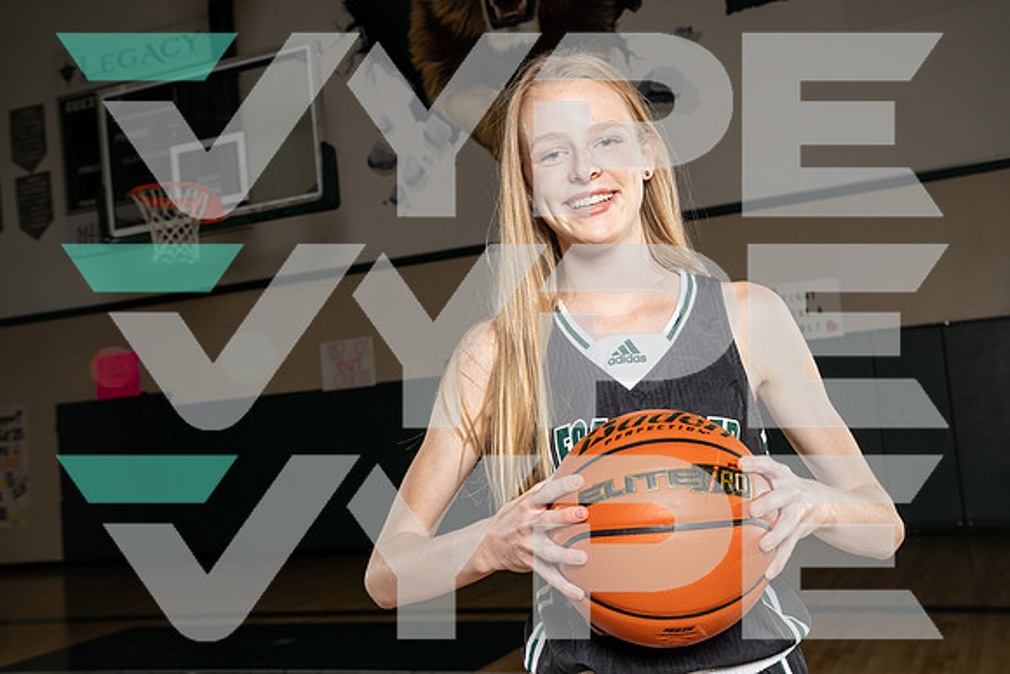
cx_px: 505
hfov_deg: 48.4
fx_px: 1122
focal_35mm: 40
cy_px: 337
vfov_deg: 33.4
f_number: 7.1
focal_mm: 40
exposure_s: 1/250
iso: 320
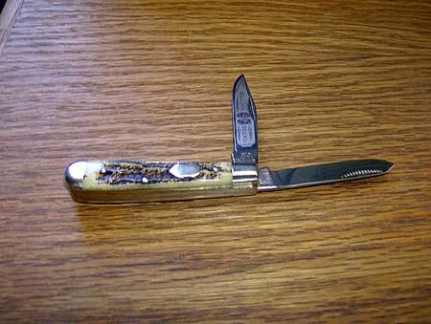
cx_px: 216
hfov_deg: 51.3
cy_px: 162
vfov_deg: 39.8
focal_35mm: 36
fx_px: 449
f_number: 2.8
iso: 200
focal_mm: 6
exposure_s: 1/60
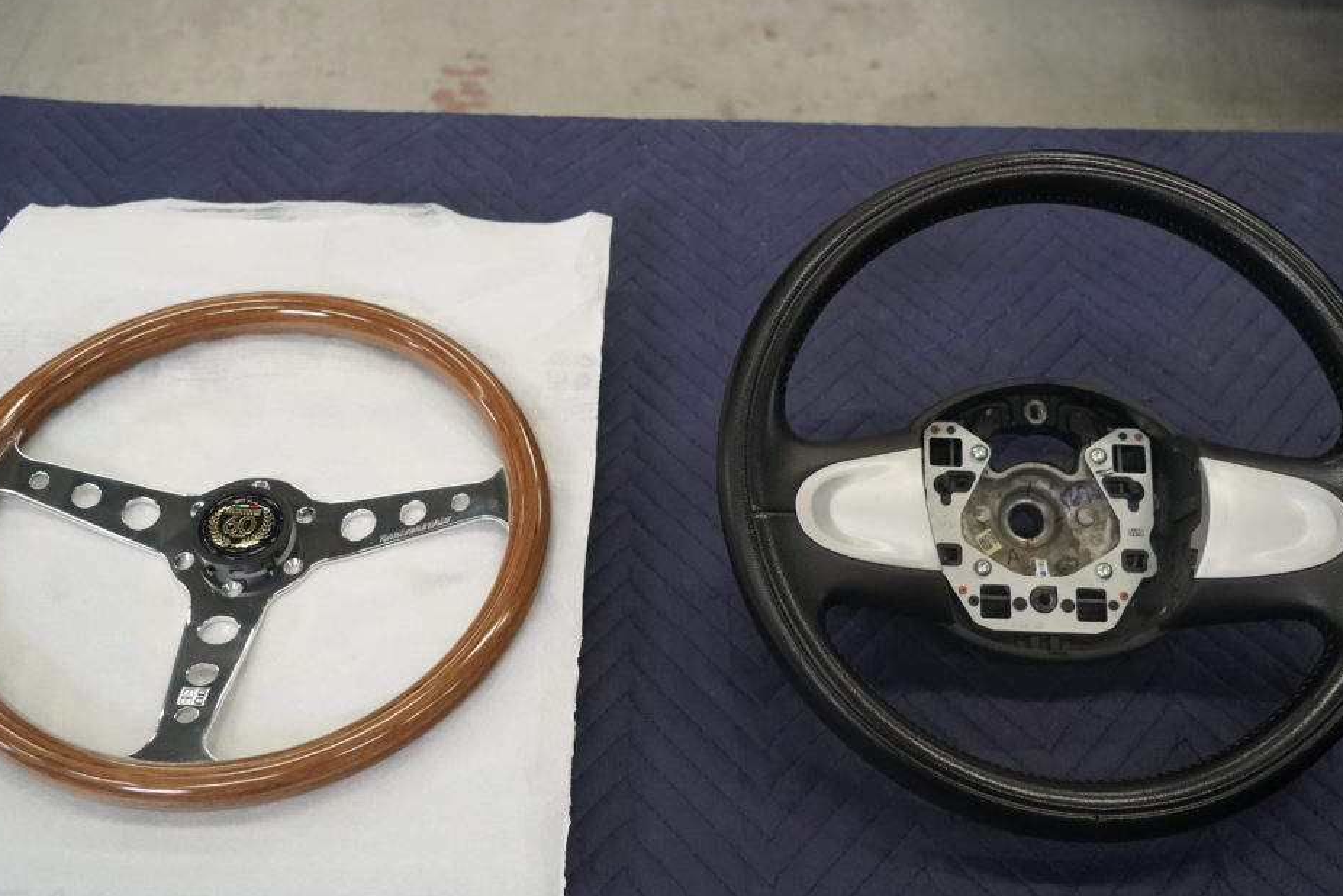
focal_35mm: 42
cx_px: 654
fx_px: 1567
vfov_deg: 31.9
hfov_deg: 46.4
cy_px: 407
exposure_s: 1/160
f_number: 5
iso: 5000
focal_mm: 38
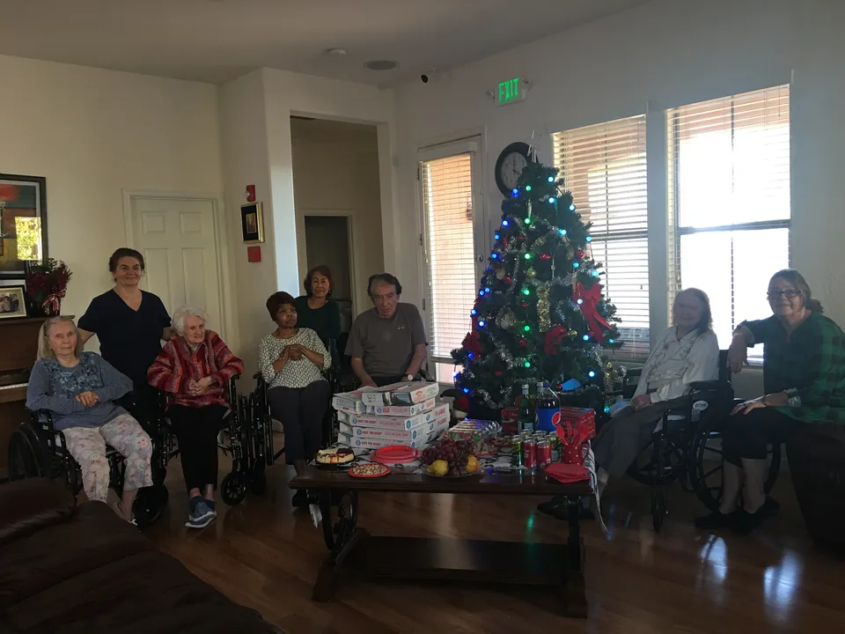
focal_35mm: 29
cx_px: 422
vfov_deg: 48.2
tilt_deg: -3.8
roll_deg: +2.6
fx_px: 708
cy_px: 317
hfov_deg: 61.7
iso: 50
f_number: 2.2
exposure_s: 1/15
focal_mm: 4.2
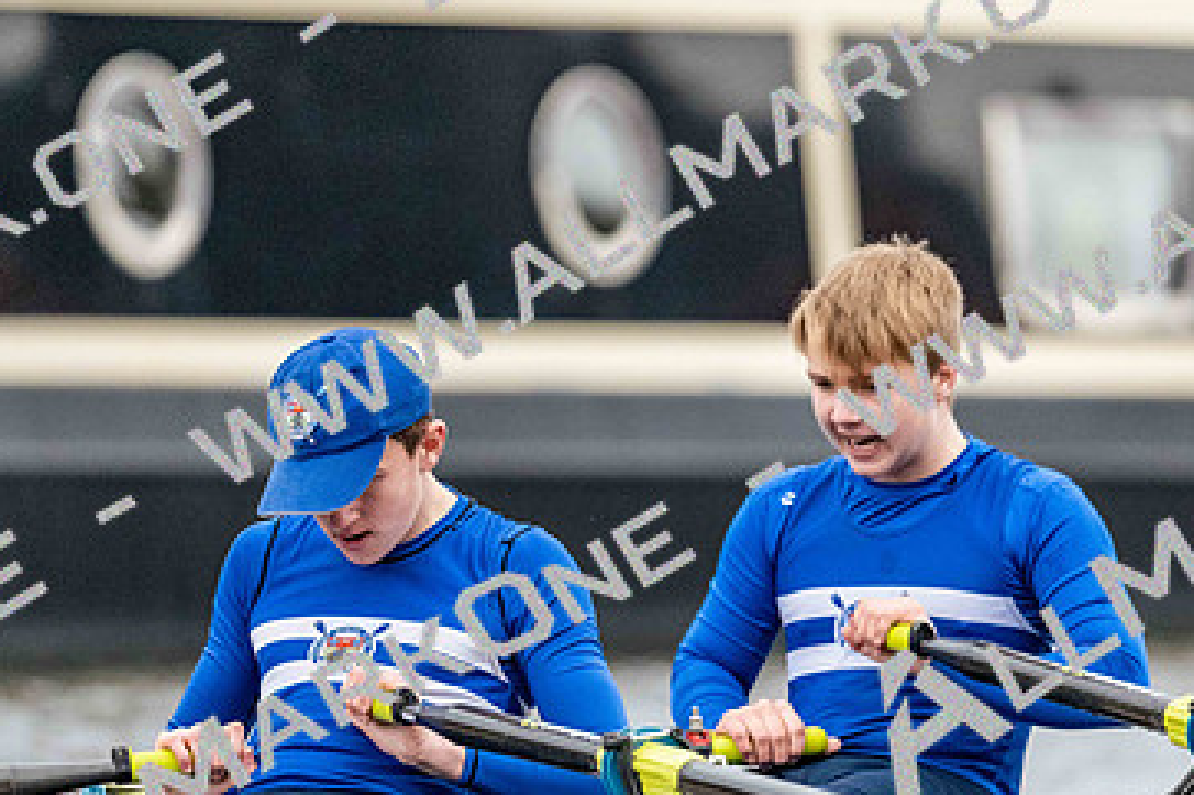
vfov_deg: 2.1
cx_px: 597
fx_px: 21249
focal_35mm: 641
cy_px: 493
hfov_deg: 3.2
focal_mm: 400
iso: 5600
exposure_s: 1/2000
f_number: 4.5
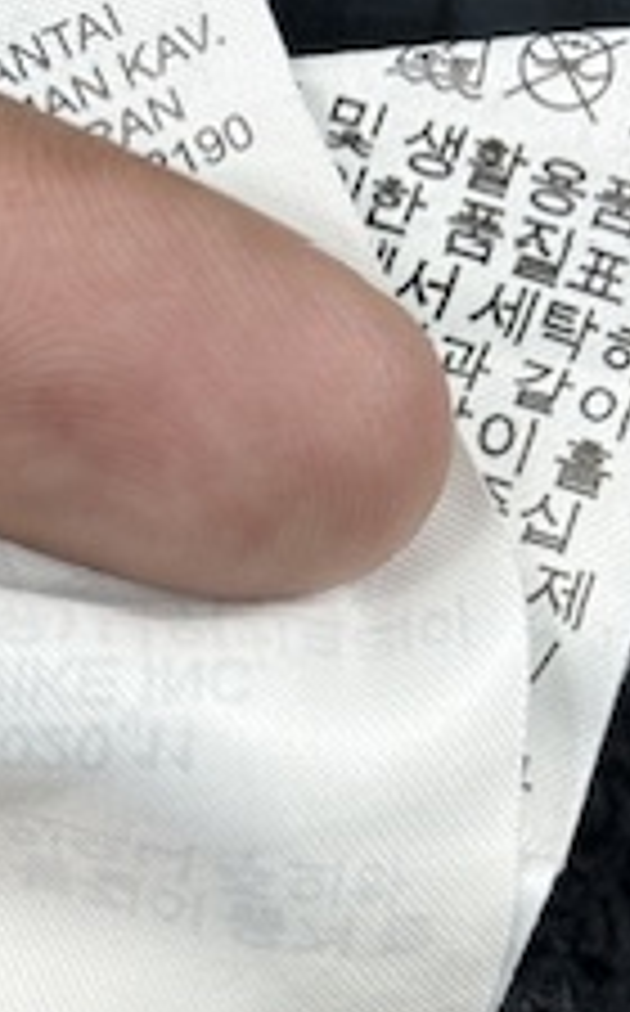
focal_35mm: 145
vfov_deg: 14.4
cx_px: 99
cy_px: 423
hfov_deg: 9.0
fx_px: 3996
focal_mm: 6.76
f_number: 1.78
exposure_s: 1/151
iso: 50
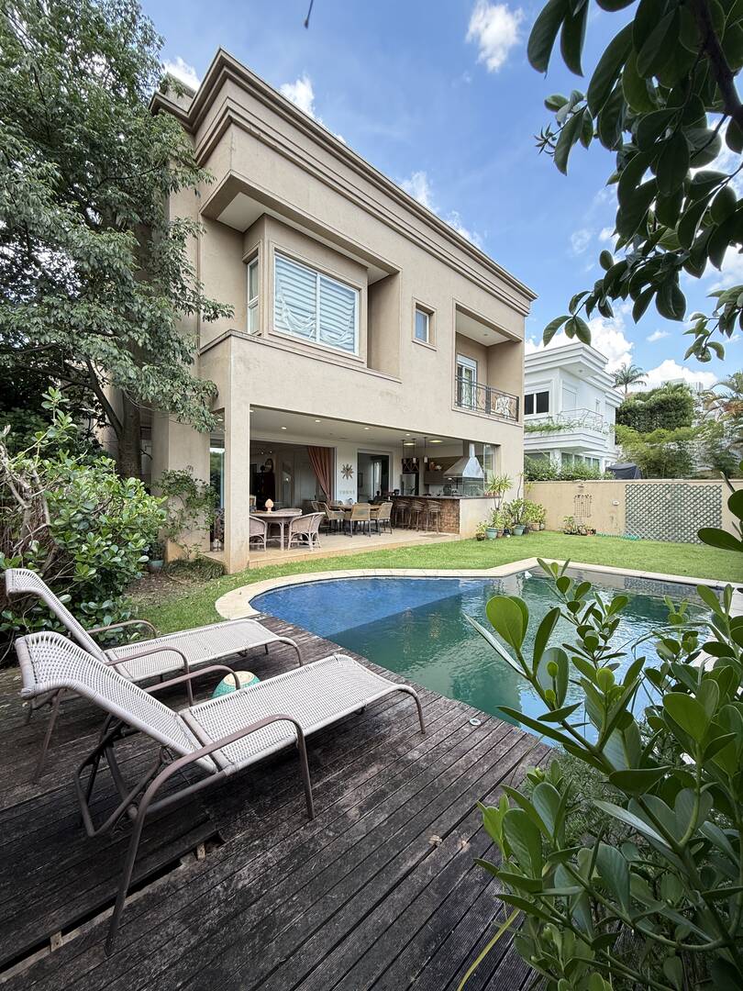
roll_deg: -0.7
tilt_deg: -0.4
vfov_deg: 102.1
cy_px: 496
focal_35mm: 14
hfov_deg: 85.7
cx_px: 372
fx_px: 401
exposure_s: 1/203
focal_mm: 2.22
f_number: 2.2
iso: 50
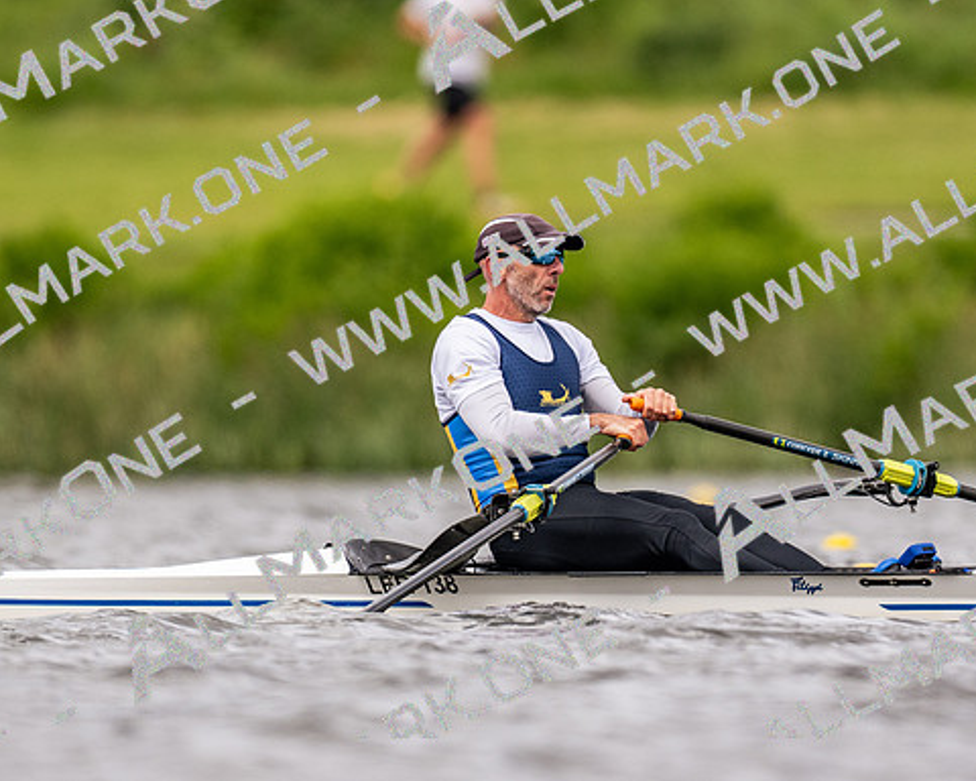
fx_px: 29492
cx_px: 539
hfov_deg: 1.9
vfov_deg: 1.5
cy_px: 390
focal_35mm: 1021
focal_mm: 600
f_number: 4
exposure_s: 1/2500
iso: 560
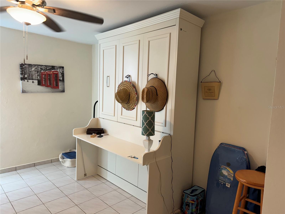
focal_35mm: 24
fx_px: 198
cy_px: 107
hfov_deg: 71.6
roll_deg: -2.5
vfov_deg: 56.8
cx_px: 142
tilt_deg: -5.4
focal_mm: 6.76
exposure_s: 1/120
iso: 200
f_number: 1.78
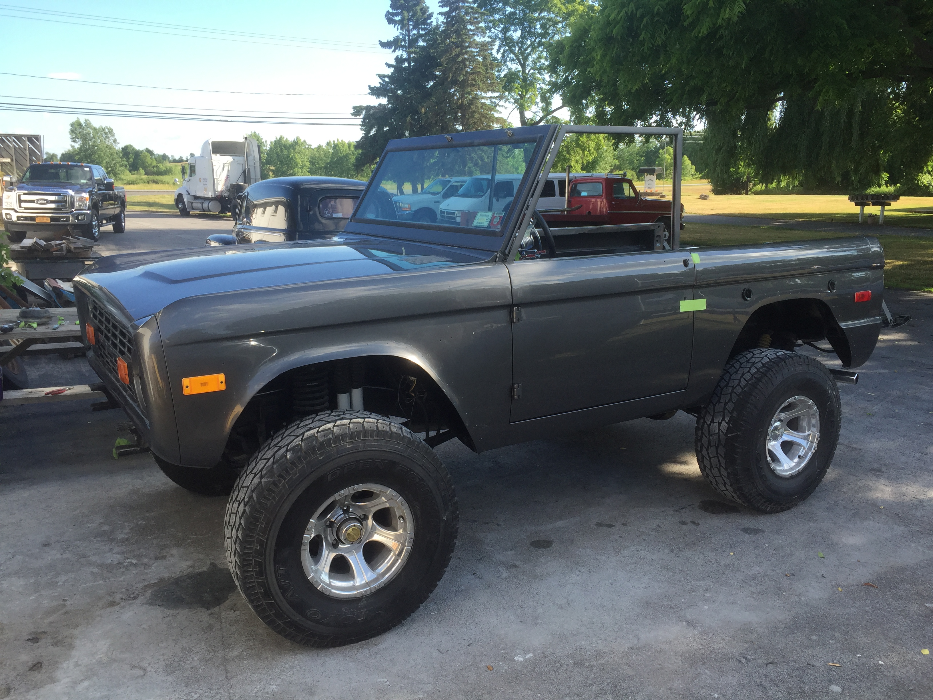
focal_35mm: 29
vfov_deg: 48.2
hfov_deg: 61.7
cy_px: 350
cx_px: 466
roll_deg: -1.1
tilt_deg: -9.8
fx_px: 782
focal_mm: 4.15
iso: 32
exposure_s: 1/527
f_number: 2.2
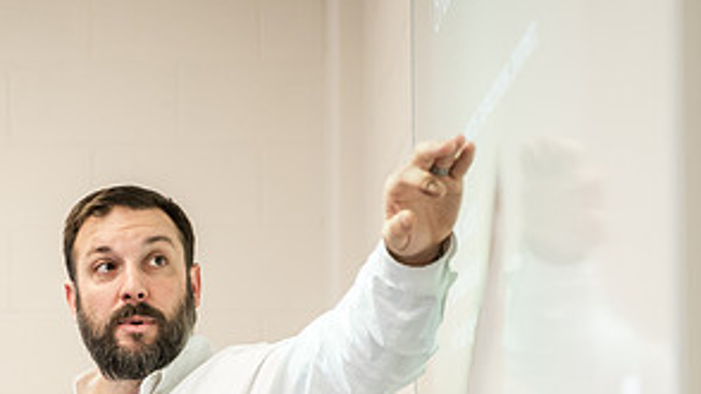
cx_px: 196
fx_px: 2304
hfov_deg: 17.2
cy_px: 369
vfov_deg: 9.7
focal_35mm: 124
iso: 1000
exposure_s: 1/200
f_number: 3.2
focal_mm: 60
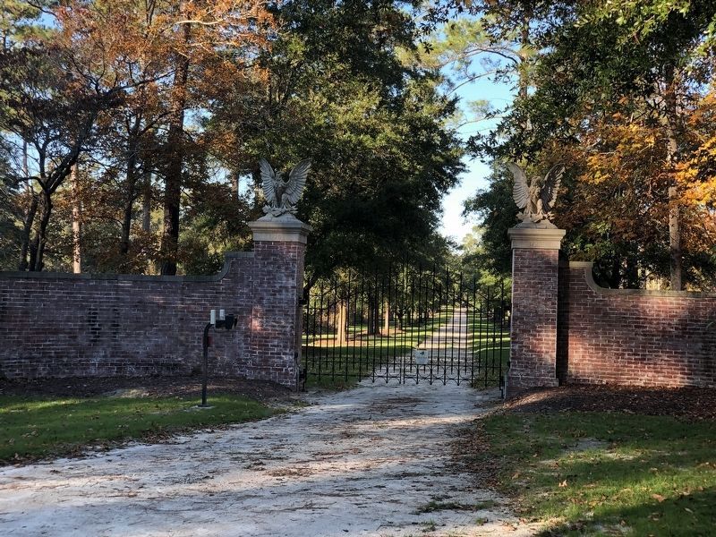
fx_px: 1076
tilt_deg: +2.1
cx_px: 358
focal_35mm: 52
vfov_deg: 28.0
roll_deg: -1.3
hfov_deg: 36.8
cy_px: 268
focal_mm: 6
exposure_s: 1/120
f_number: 2.4
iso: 25
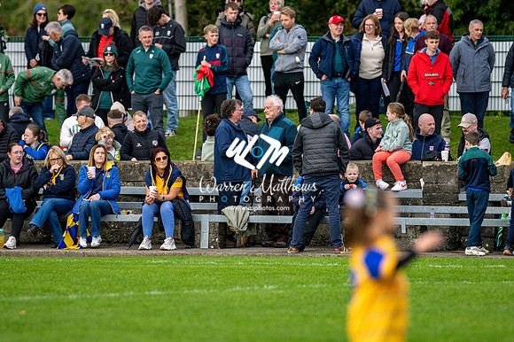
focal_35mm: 450
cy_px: 171
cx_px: 257
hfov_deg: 4.6
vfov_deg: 3.1
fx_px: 6421
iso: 1250
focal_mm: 300
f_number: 2.8
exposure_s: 1/6400
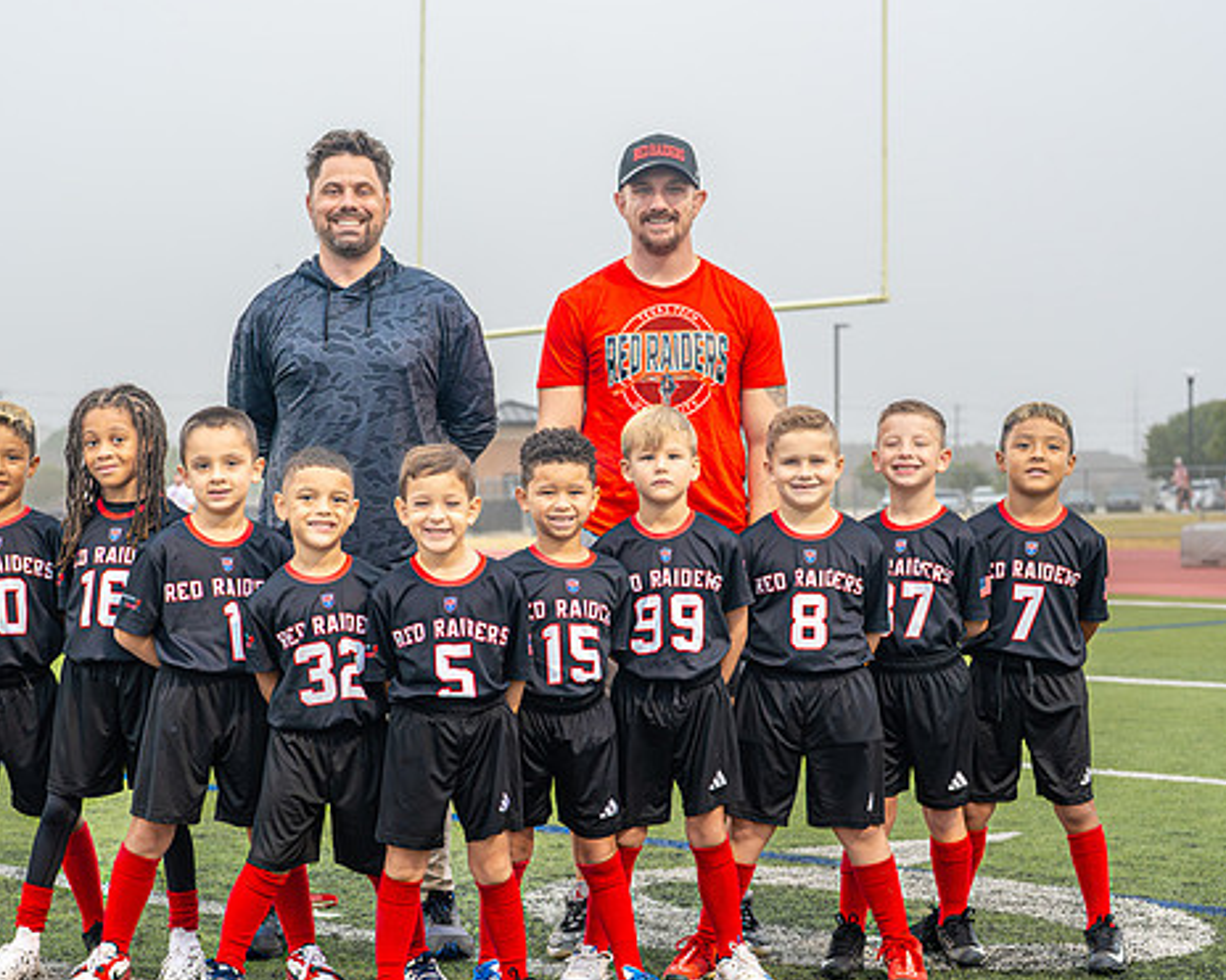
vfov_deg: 19.9
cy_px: 631
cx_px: 469
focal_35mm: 77
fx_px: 2793
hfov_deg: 24.7
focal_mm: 50
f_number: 3.5
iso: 1000
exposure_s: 1/500
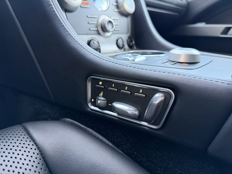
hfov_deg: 71.6
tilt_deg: -21.1
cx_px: 116
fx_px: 161
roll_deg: -1.8
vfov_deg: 56.8
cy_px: 87
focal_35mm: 24
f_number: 1.78
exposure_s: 1/60
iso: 400
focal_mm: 6.76
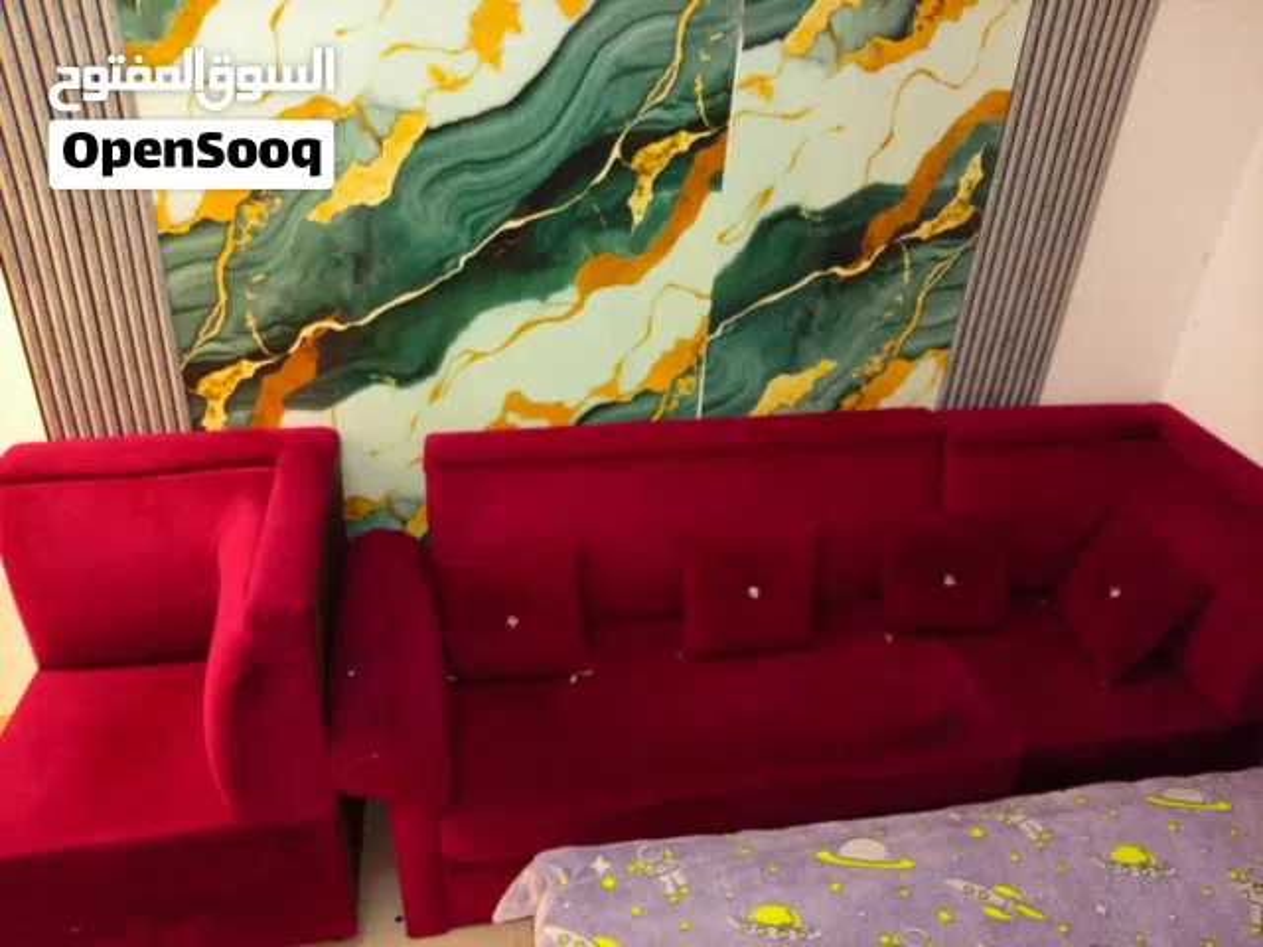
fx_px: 949
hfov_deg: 67.3
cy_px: 474
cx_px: 632
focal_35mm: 26
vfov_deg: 53.1
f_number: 1.8
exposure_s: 1/20
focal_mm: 4.15
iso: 1129
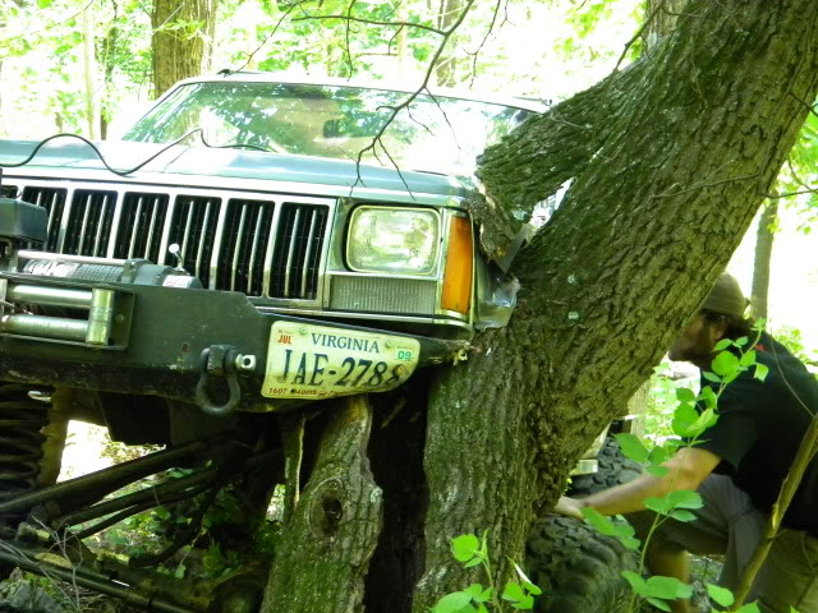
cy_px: 306
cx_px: 409
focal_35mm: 56
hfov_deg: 34.3
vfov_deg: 26.1
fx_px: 1323
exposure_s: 1/25.1
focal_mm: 10.1
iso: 400
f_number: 4.1
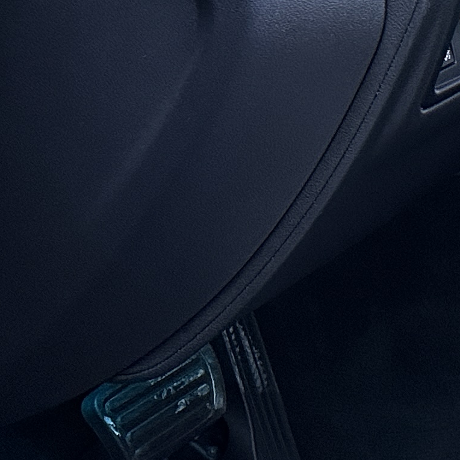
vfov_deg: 15.0
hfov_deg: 11.9
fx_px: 1684
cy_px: -92
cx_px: 1181
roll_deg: -0.5
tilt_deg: -9.1
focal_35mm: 112
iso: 320
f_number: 1.78
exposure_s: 1/50
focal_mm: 6.86
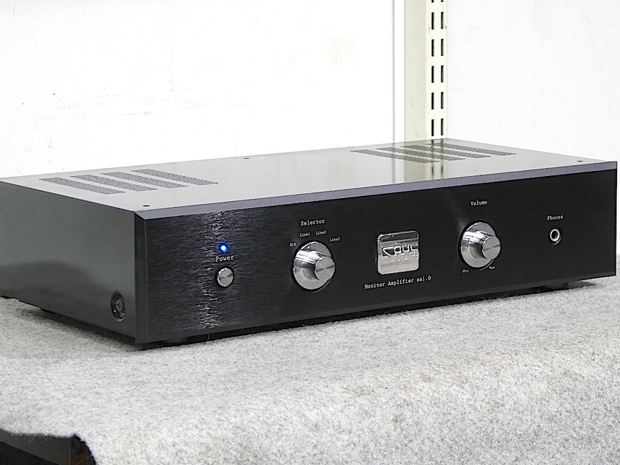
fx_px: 2168
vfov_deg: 12.2
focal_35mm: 121
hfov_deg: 16.3
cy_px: 223
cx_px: 316
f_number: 5.1
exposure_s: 1/8
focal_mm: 19
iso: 200
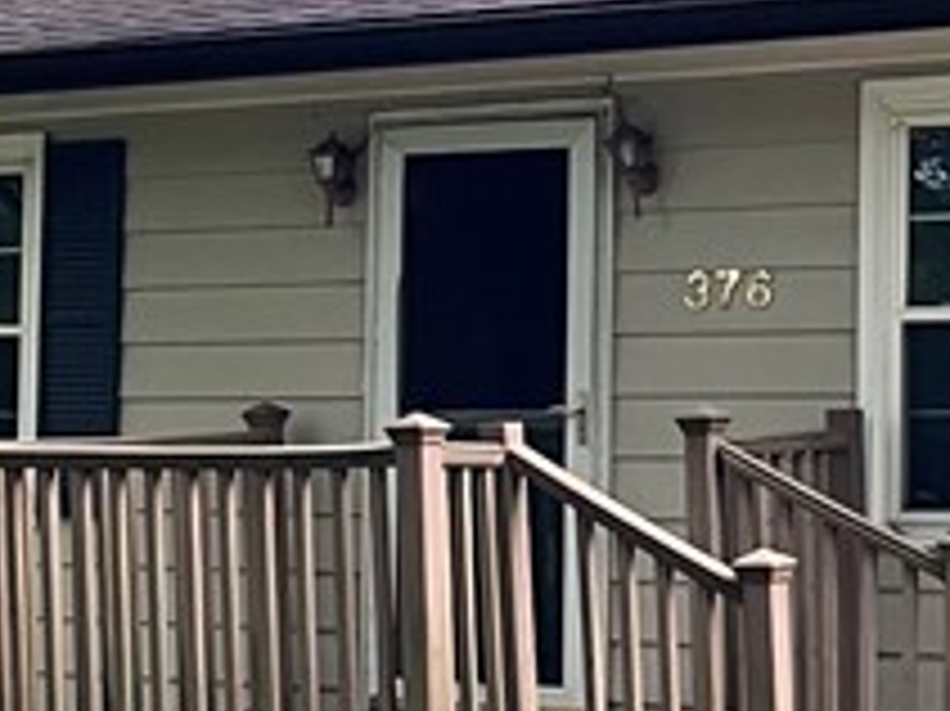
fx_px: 3456
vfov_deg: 11.8
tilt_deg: +2.3
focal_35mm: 126
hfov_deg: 15.7
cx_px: 441
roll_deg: -1.0
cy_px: 382
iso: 125
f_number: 1.6
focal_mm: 4.2
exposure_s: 1/66
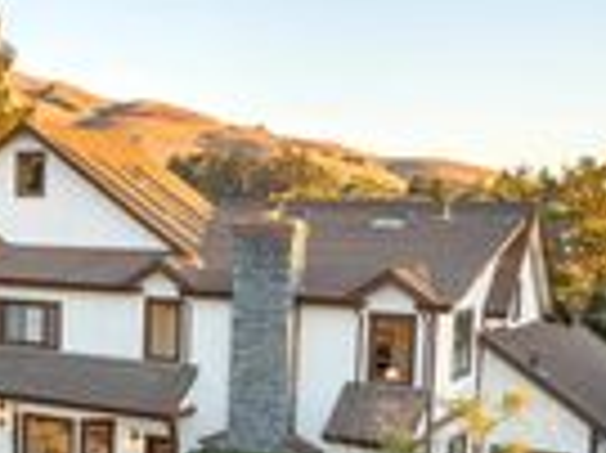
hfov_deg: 29.8
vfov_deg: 23.4
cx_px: 49
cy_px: 323
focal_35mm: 62
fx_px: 1084
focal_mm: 12.29
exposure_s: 1/200
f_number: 4
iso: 200
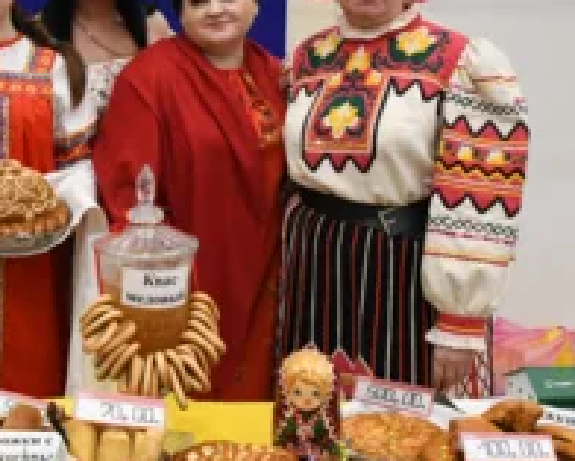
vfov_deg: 22.2
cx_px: 59
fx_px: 1175
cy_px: 189
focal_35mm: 69
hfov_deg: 26.6
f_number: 5.6
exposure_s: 1/250
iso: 3200
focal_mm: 24
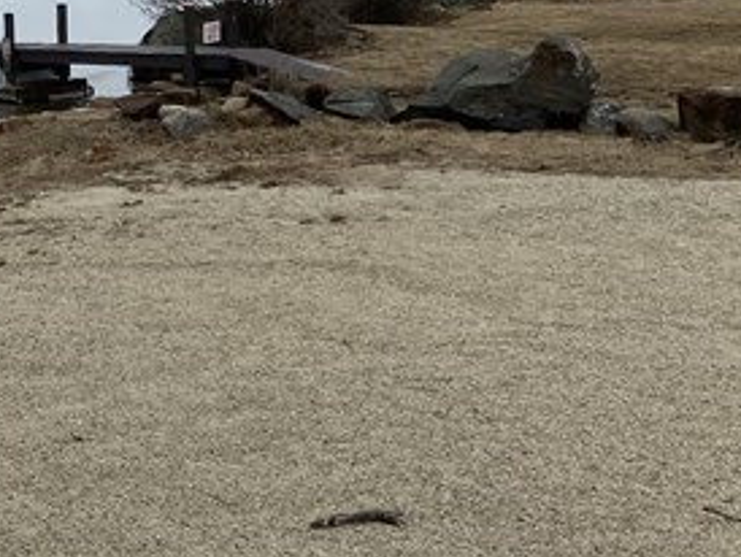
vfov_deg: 14.8
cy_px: -114
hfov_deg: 18.2
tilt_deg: +0.5
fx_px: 2078
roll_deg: +0.3
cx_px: -341
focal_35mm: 97
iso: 32
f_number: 1.8
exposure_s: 1/3846
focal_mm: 4.25
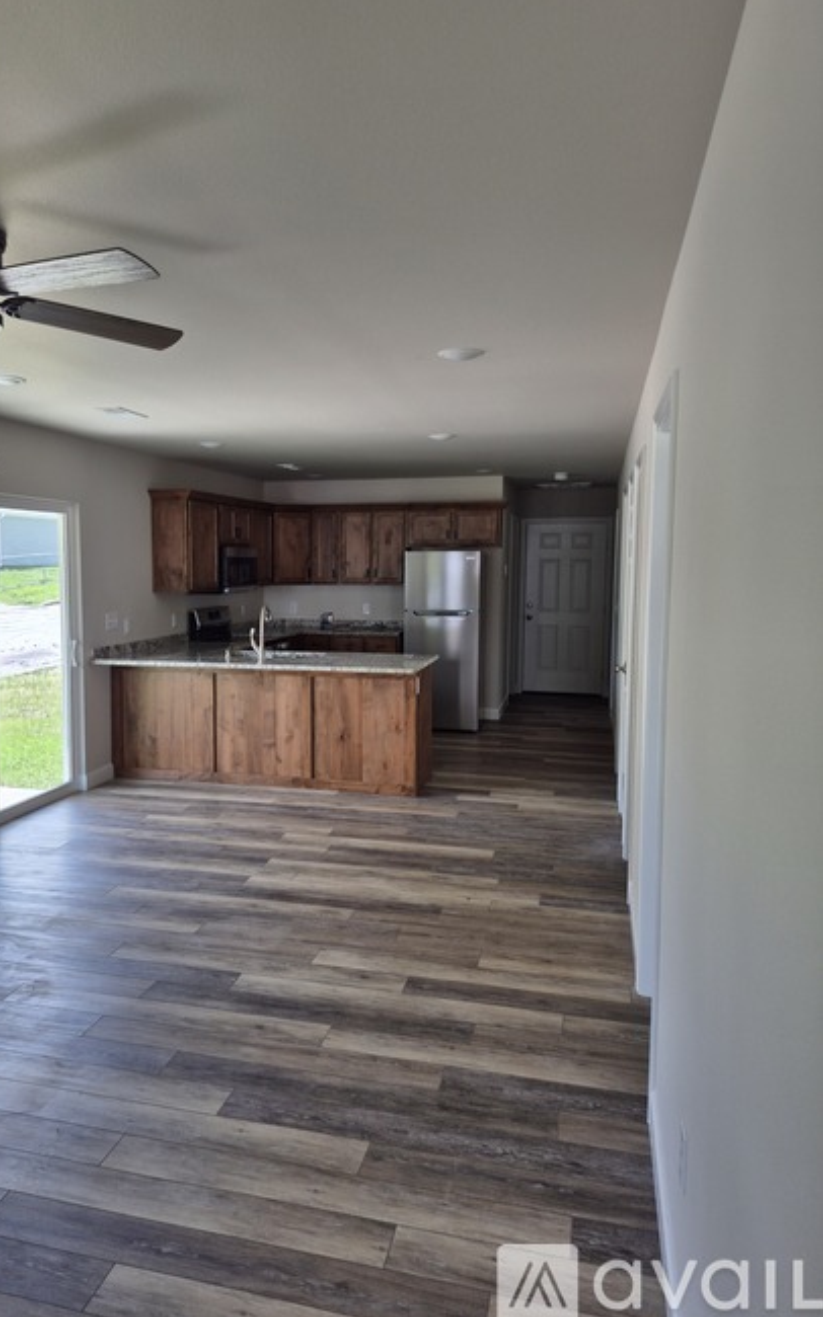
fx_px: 898
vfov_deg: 72.6
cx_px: 318
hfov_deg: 48.9
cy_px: 649
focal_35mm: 25
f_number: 1.8
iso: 32
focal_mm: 5.4
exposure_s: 1/180
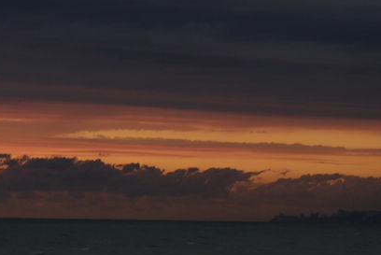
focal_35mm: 182
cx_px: 184
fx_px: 1929
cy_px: 205
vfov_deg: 7.5
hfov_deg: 11.3
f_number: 4.8
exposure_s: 1/15
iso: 100
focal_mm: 55
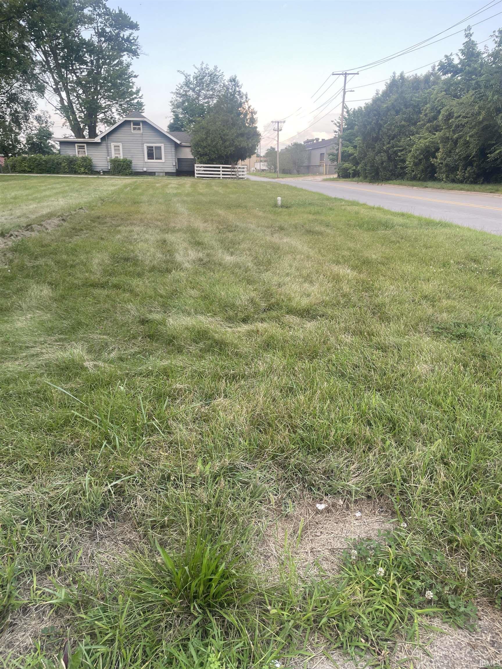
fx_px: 503
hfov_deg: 53.1
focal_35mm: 26
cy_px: 334
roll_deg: -1.3
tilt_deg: -15.3
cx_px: 251
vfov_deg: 67.3
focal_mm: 4.2
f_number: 1.6
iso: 32
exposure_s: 1/165
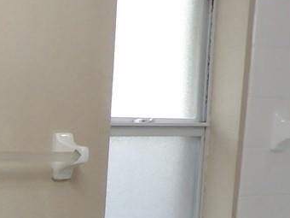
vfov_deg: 11.9
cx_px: -270
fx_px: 947
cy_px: 408
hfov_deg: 14.7
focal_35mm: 113
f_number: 3.2
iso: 101
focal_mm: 4.3
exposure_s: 1/33
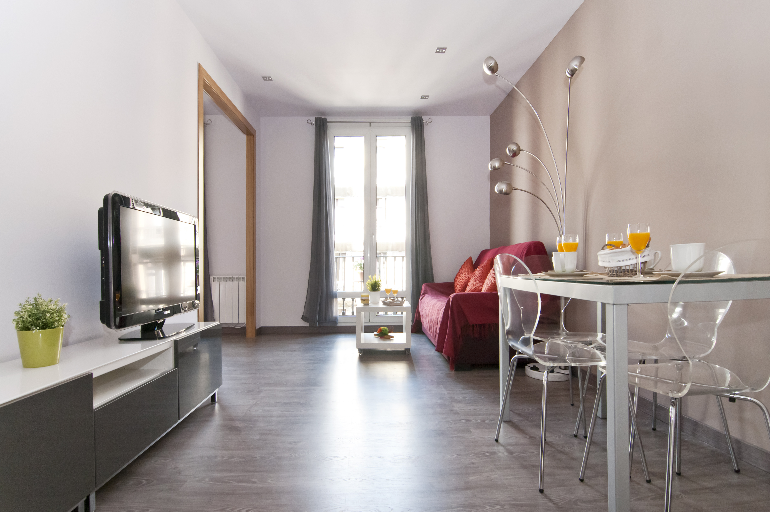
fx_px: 352
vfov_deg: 71.9
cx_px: 385
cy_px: 256
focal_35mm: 16
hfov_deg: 95.1
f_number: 5.6
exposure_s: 1/40
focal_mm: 11
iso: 1000
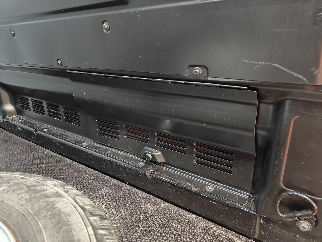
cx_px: 161
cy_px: 121
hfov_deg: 71.6
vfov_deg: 56.8
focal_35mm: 24
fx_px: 223
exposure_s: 1/27
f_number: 1.8
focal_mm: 5.59
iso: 1600
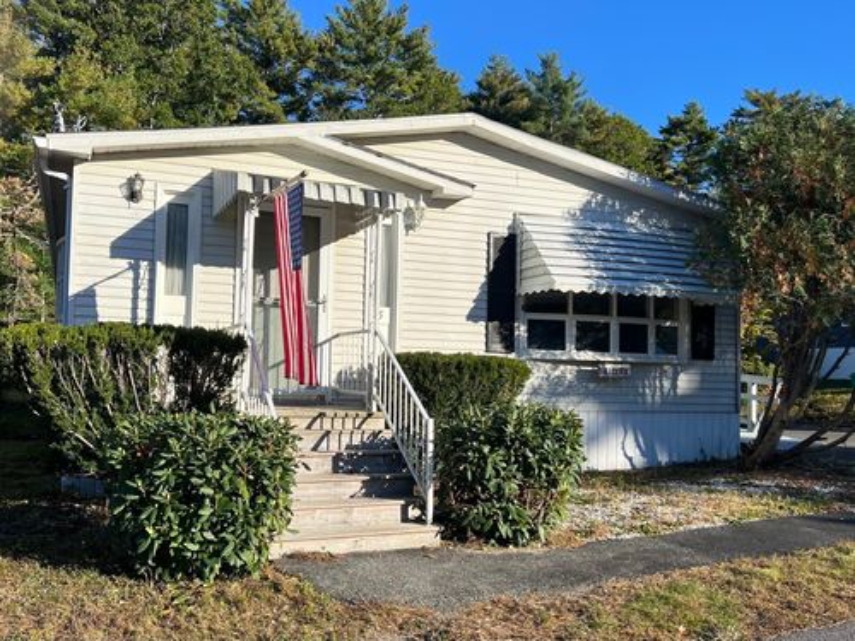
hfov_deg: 67.3
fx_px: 642
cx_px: 428
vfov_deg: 53.1
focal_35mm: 26
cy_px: 320
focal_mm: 5.7
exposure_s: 1/3831
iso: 50
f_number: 1.5
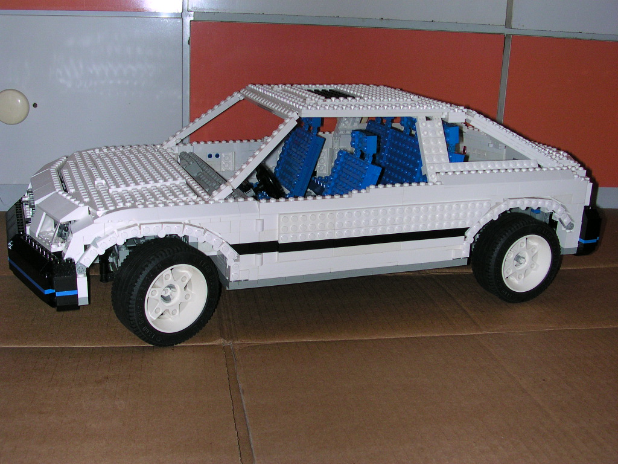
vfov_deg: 33.6
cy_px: 232
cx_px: 309
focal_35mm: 43
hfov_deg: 43.9
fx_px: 768
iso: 100
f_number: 2.9
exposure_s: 1/60
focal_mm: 6.6
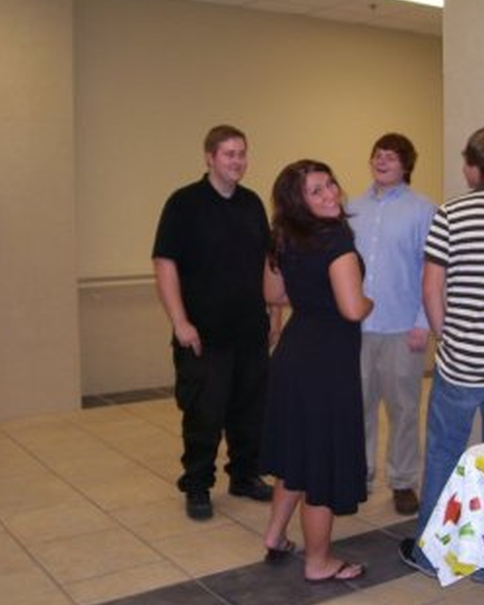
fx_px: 859
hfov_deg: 31.2
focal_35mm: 48
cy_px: 284
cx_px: 323
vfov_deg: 38.8
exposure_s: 1/60
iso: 80
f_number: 2.7
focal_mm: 5.6
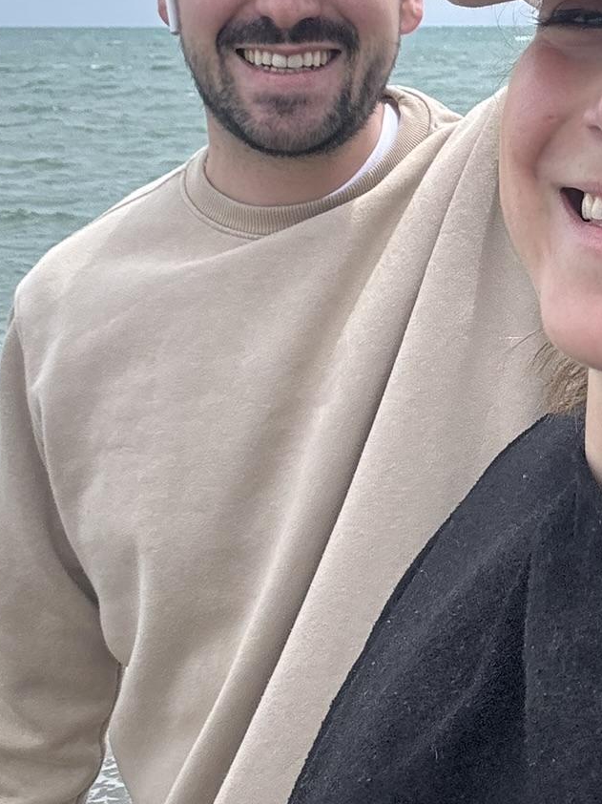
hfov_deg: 19.9
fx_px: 1694
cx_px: 505
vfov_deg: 26.5
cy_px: 239
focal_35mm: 73
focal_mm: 2.69
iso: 25
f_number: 1.9
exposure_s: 1/1458
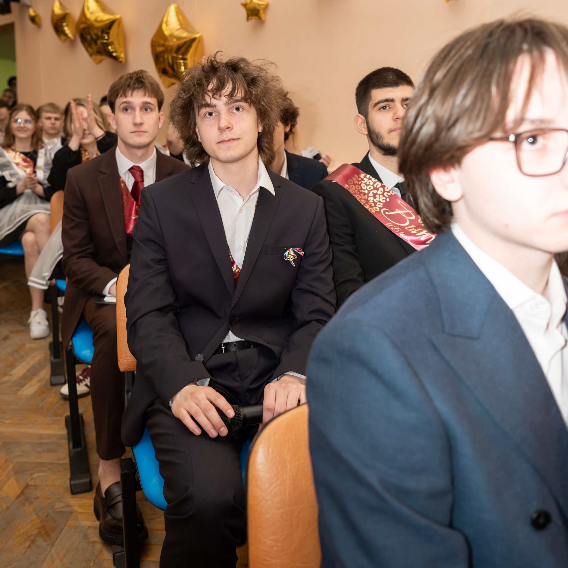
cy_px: 208
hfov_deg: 46.0
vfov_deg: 45.6
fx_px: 668
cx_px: 283
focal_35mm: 36
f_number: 3.5
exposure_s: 1/200
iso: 320
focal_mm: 28
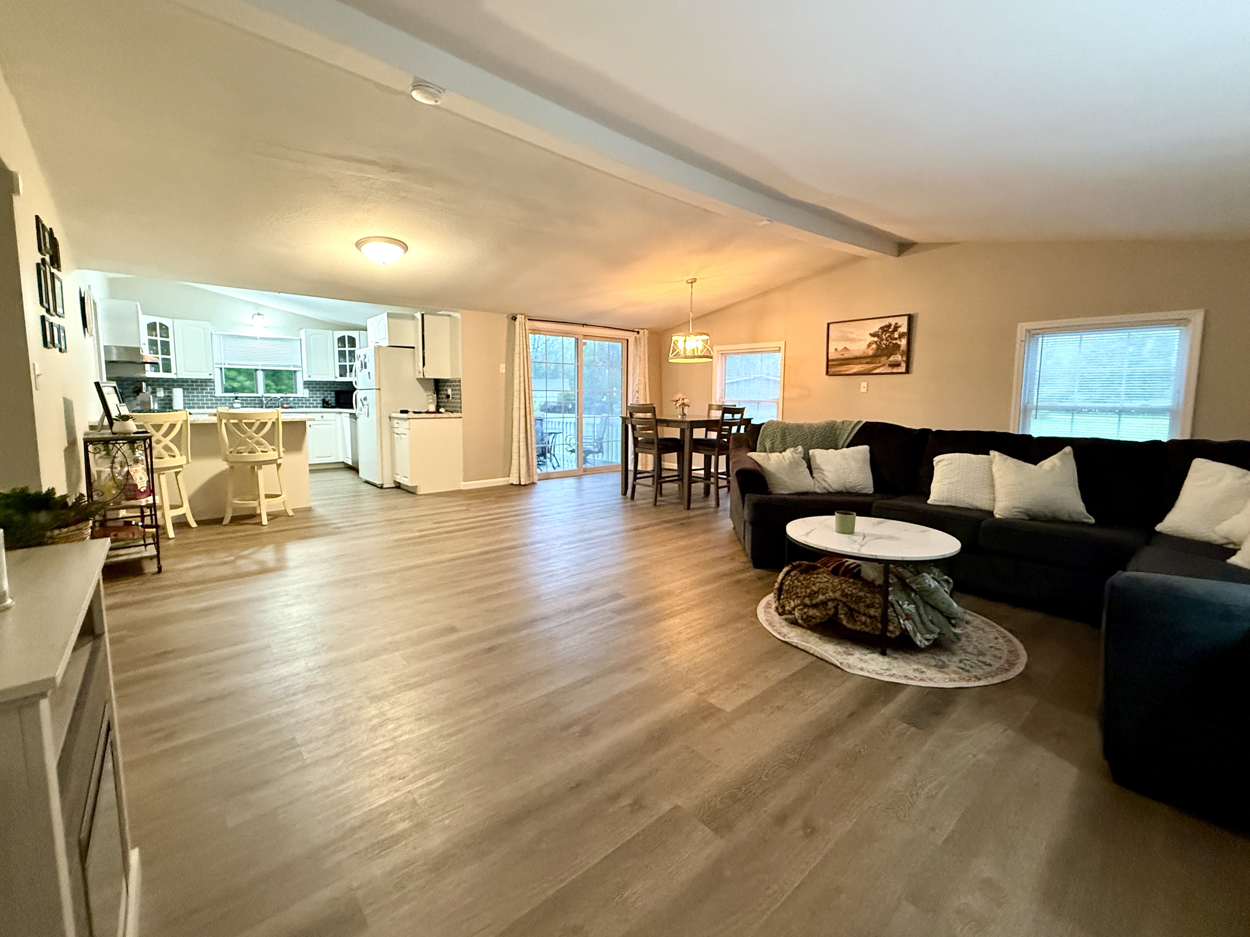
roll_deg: +0.0
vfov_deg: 81.7
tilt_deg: -5.2
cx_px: 633
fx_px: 542
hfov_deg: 98.2
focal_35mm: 15
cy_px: 449
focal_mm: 2.22
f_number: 2.2
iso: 640
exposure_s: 1/60
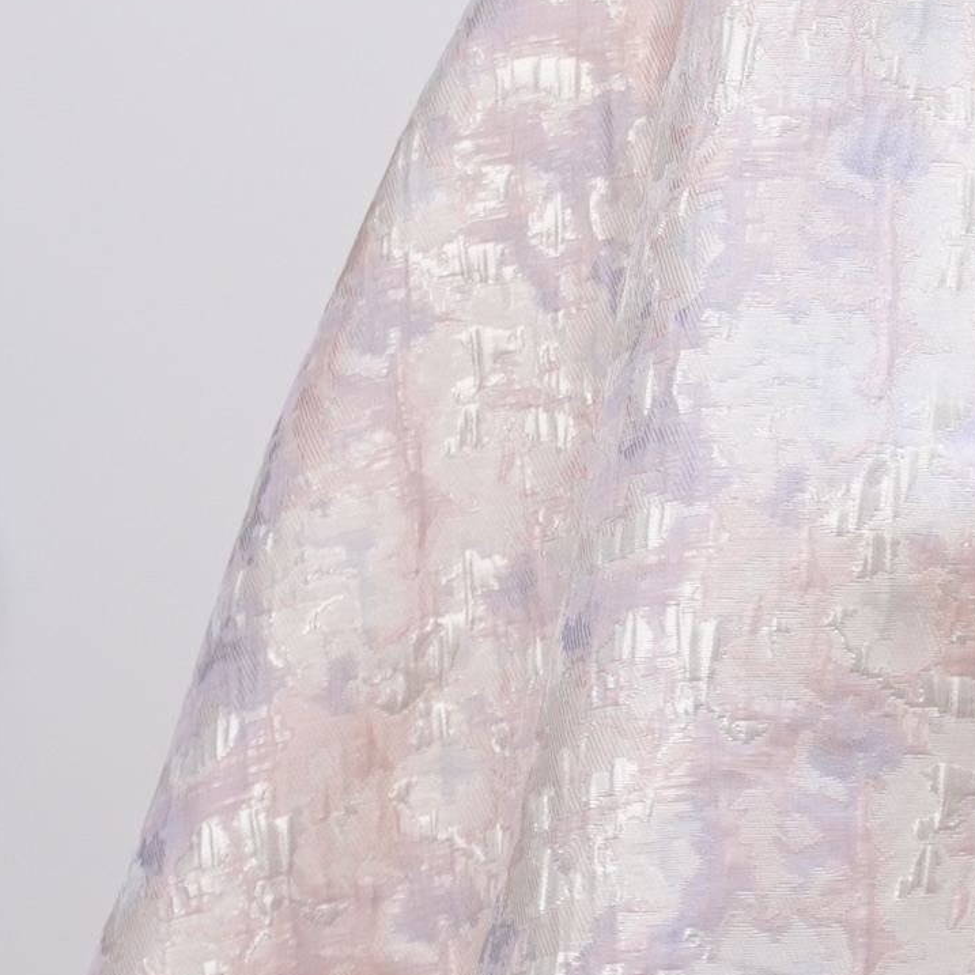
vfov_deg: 10.4
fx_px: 5322
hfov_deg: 10.3
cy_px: 240
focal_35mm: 167
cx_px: 1259
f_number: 2.8
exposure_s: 1/250
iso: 640
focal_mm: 45
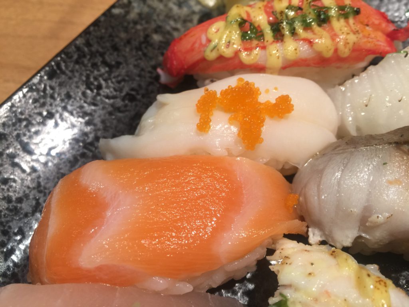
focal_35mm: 29
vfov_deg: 48.2
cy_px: 154
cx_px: 204
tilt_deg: -59.3
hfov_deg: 61.7
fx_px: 343
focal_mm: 4.15
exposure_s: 1/15
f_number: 2.2
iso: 32
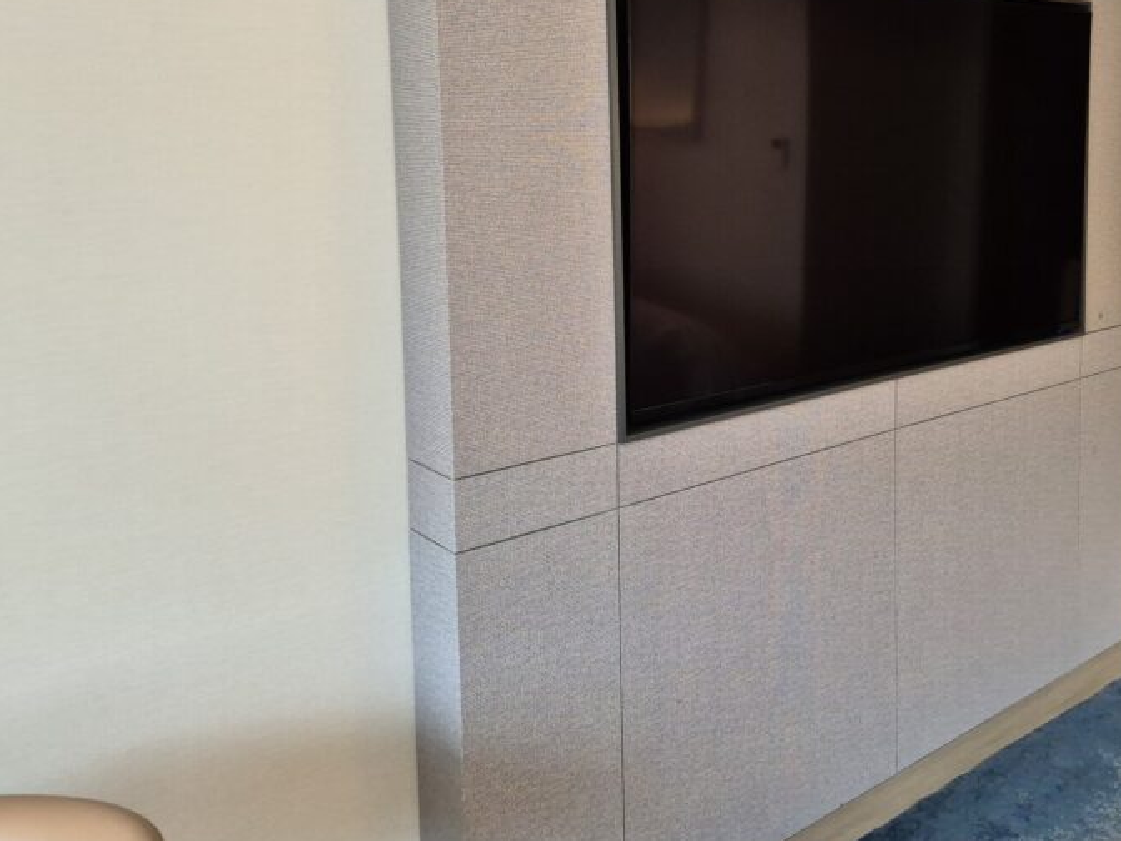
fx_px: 1134
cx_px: 848
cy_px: 216
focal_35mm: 35
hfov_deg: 50.3
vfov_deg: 39.7
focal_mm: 5.4
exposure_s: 1/120
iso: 160
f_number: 1.8
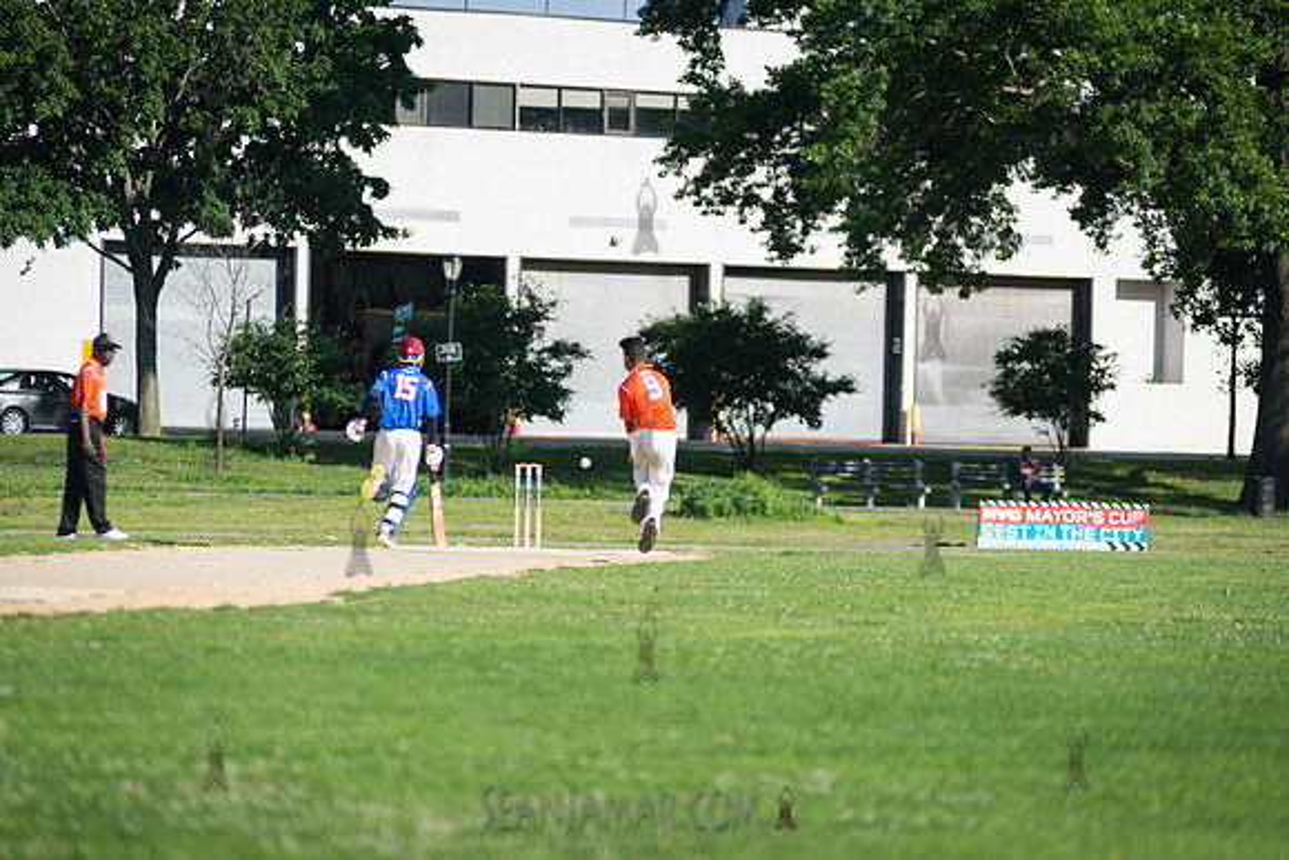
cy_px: 430
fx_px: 6625
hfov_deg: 11.1
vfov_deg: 7.4
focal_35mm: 185
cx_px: 644
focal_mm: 185
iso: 200
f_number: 2.8
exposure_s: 1/2500
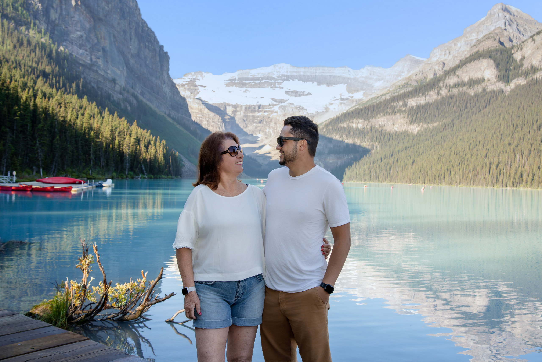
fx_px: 512
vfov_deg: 38.9
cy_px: 181
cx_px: 271
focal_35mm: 34
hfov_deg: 55.8
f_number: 6.3
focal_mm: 34
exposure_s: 1/200
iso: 320
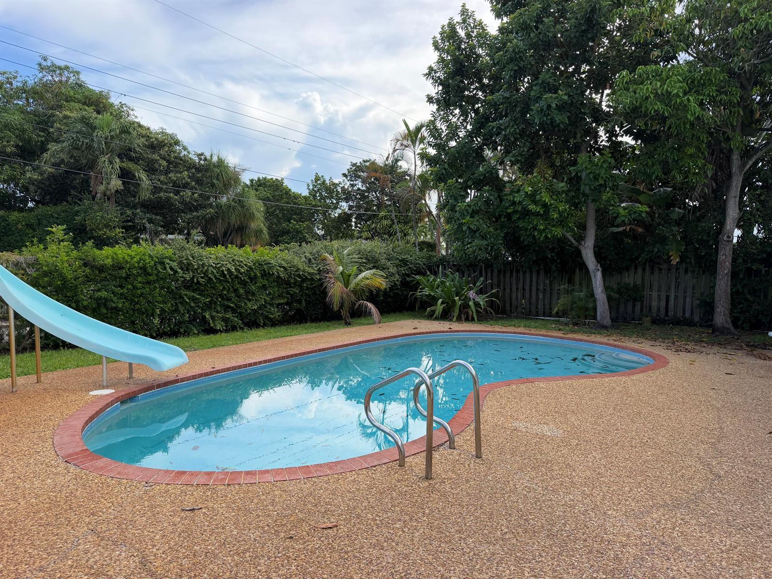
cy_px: 290
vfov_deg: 56.8
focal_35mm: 24
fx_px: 535
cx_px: 386
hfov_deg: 71.6
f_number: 1.78
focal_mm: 6.76
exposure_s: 1/2110
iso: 100
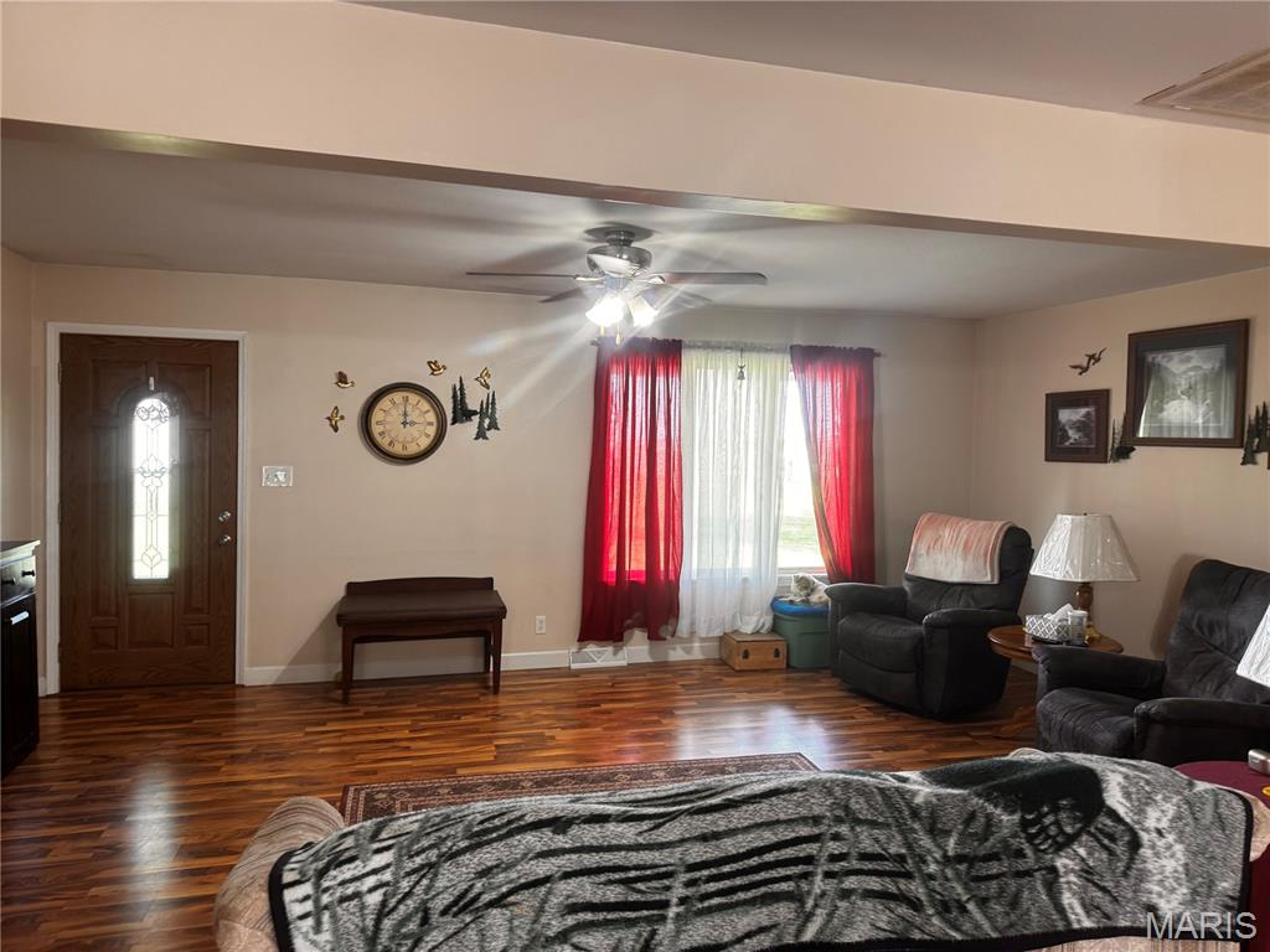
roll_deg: -1.0
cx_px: 635
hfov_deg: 71.6
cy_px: 476
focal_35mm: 24
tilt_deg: -2.5
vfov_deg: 56.8
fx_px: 881
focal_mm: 6.76
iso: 125
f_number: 1.78
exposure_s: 1/60
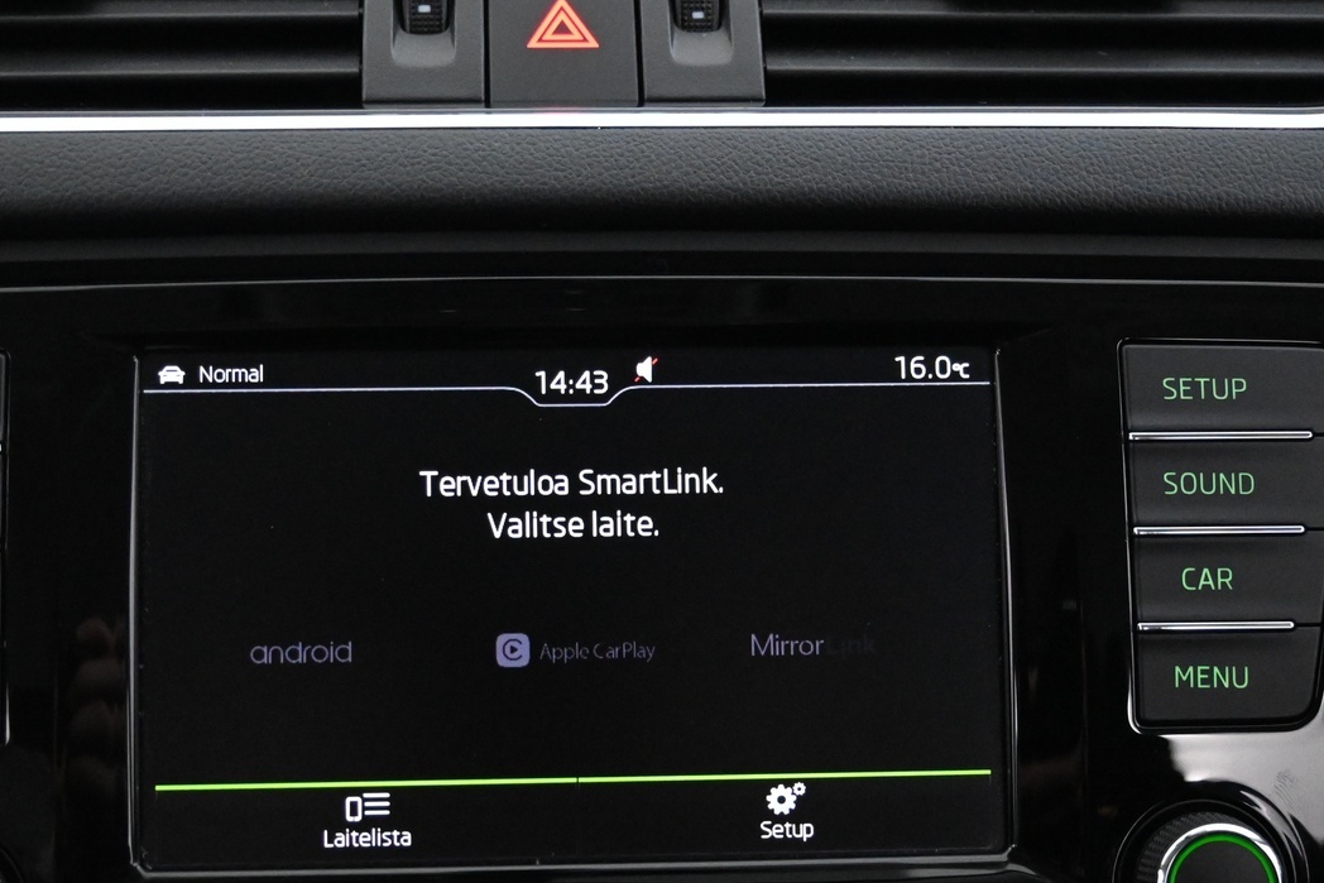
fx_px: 1918
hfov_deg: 38.1
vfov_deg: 25.8
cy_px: 575
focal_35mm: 52
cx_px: 620
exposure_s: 1/40
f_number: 4
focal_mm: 22.5
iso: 6400
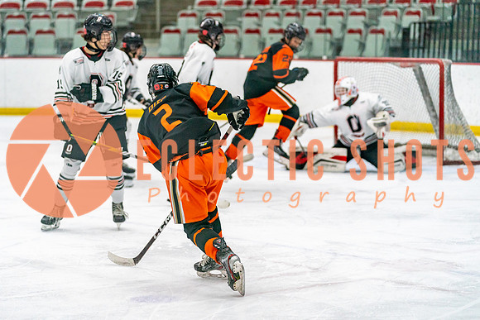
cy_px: 174
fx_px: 1681
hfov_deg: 16.2
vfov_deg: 10.9
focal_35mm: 126
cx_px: 218
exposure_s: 1/1250
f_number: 2.8
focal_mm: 114
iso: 3200
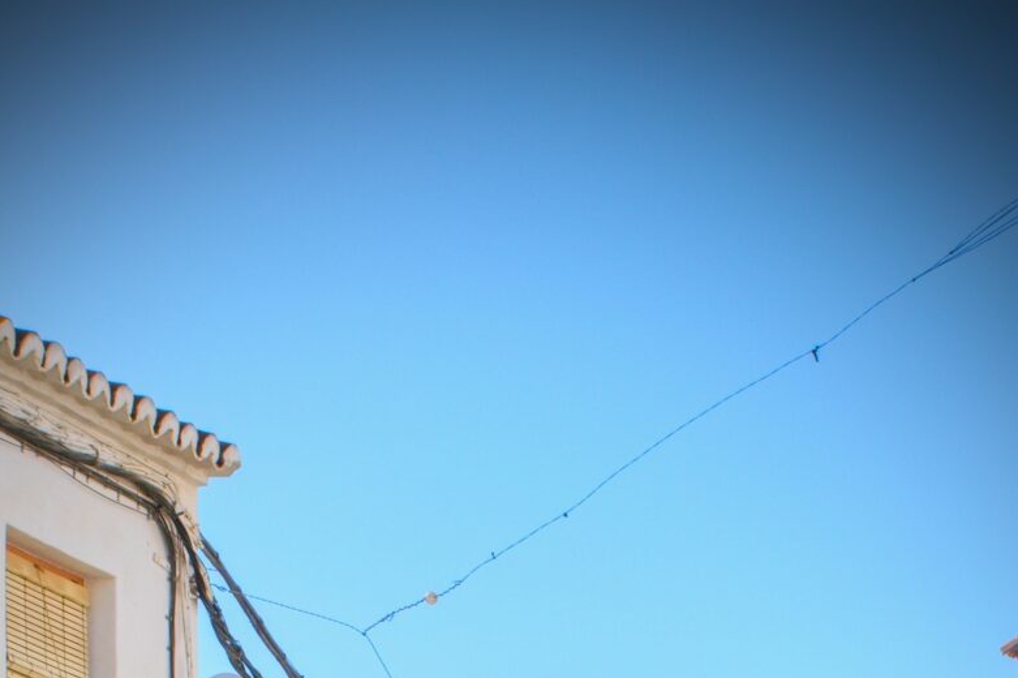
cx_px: 435
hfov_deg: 14.4
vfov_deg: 9.4
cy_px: 930
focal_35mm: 143
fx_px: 4032
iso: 200
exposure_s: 1/250
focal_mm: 29
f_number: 13
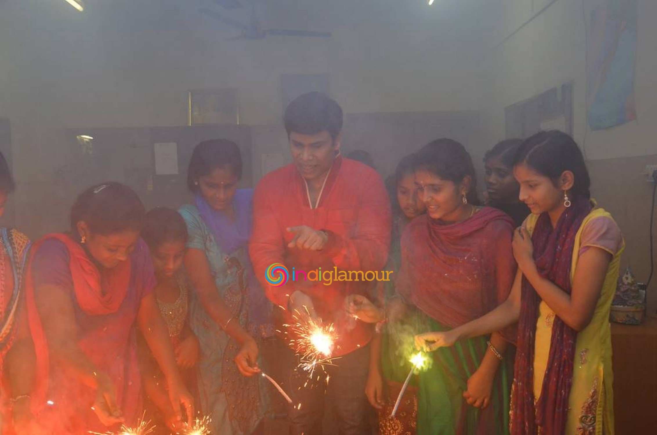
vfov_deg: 36.7
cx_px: 328
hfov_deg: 53.2
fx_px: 656
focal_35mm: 36
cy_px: 218
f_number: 7.1
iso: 1600
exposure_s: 1/125
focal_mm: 24
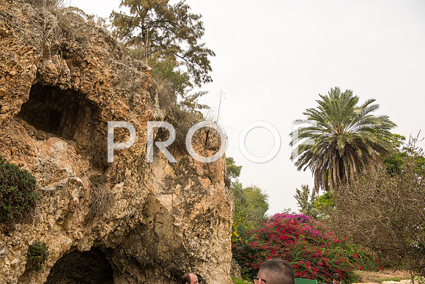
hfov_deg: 55.8
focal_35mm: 34
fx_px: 401
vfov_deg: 38.9
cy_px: 142
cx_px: 212
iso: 100
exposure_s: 1/500
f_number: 3.5
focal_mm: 34
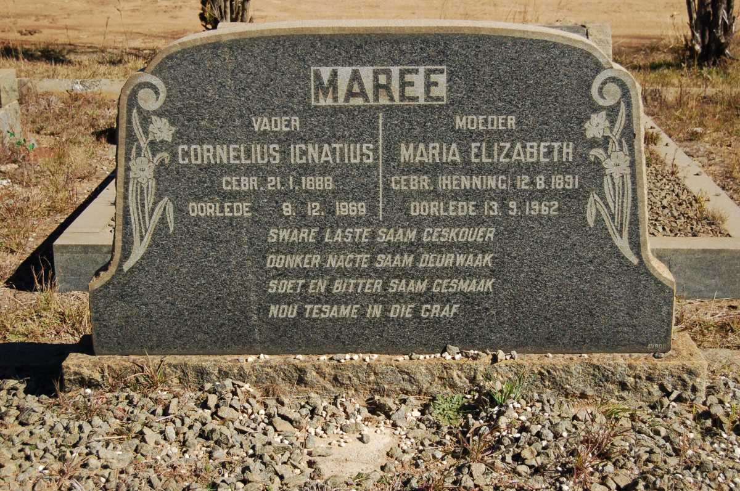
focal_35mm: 60
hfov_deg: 33.4
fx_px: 1232
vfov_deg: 22.6
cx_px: 370
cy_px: 246
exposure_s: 1/400
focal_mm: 40
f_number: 6.3
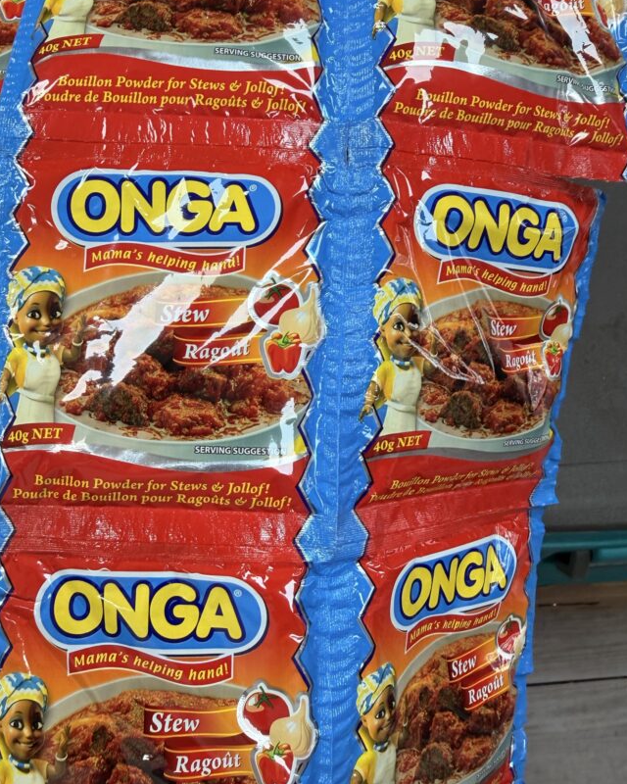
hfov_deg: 48.3
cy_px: 409
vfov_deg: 58.7
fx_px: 696
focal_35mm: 30
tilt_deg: -62.5
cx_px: 263
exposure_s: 1/100
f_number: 2.2
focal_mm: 2.22
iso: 125
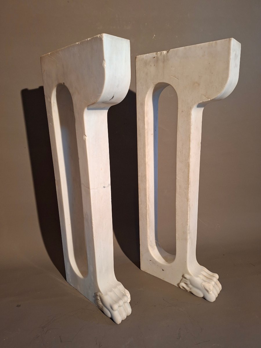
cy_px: 174
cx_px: 130
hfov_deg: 58.9
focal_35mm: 23
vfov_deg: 73.9
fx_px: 231
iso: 400
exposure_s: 1/33
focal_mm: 5.54
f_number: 1.8
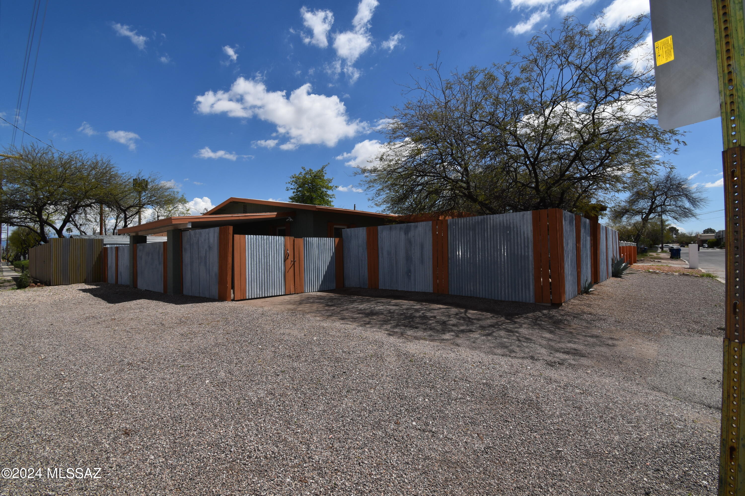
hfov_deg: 100.4
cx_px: 372
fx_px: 310
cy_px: 248
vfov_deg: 77.3
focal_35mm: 15
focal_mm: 10
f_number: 13
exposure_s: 1/200
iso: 100
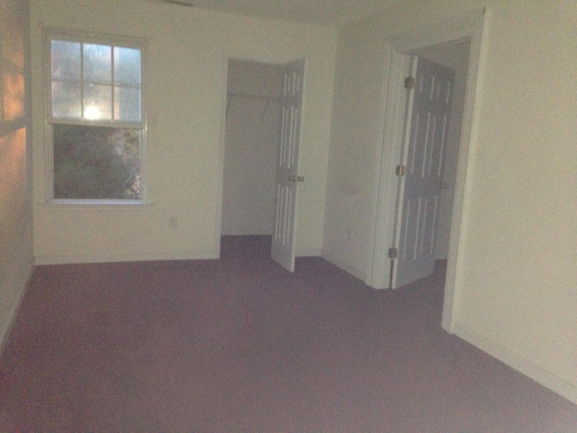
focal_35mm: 33
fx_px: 550
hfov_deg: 55.4
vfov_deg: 42.9
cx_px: 288
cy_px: 216
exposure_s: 1/16
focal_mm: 4.13
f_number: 2.4
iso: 640
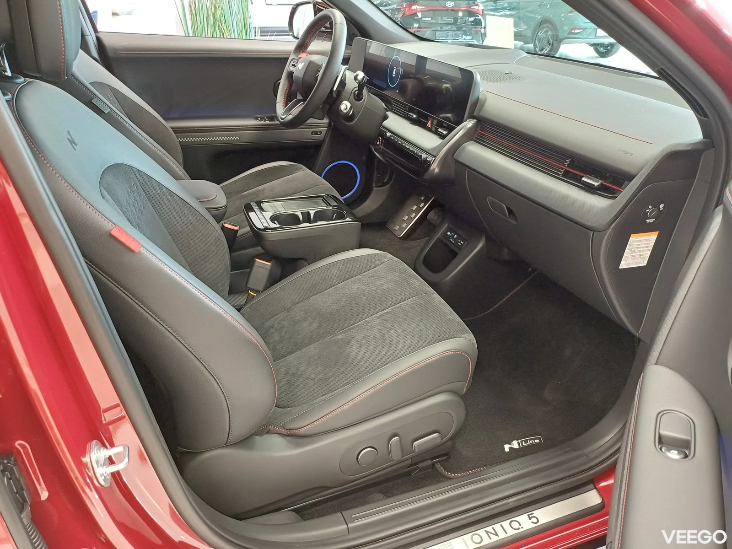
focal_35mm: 25
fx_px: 529
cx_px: 366
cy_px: 274
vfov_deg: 54.9
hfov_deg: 69.4
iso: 640
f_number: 1.8
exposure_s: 1/25
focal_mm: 4.65
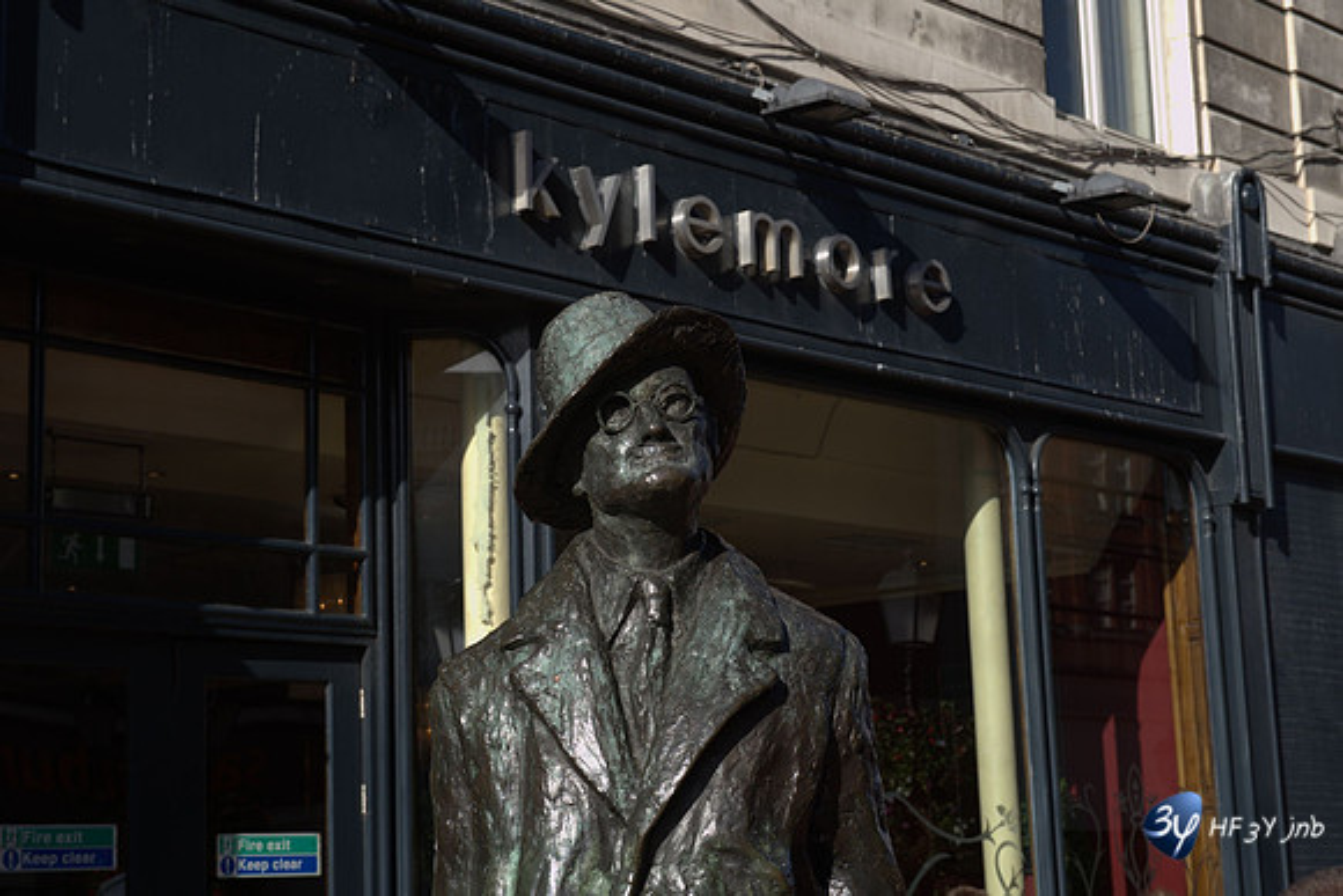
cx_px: 672
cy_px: 448
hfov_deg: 28.8
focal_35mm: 70
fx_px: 2612
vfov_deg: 19.5
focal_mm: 70
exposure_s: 1/320
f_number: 9
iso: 640
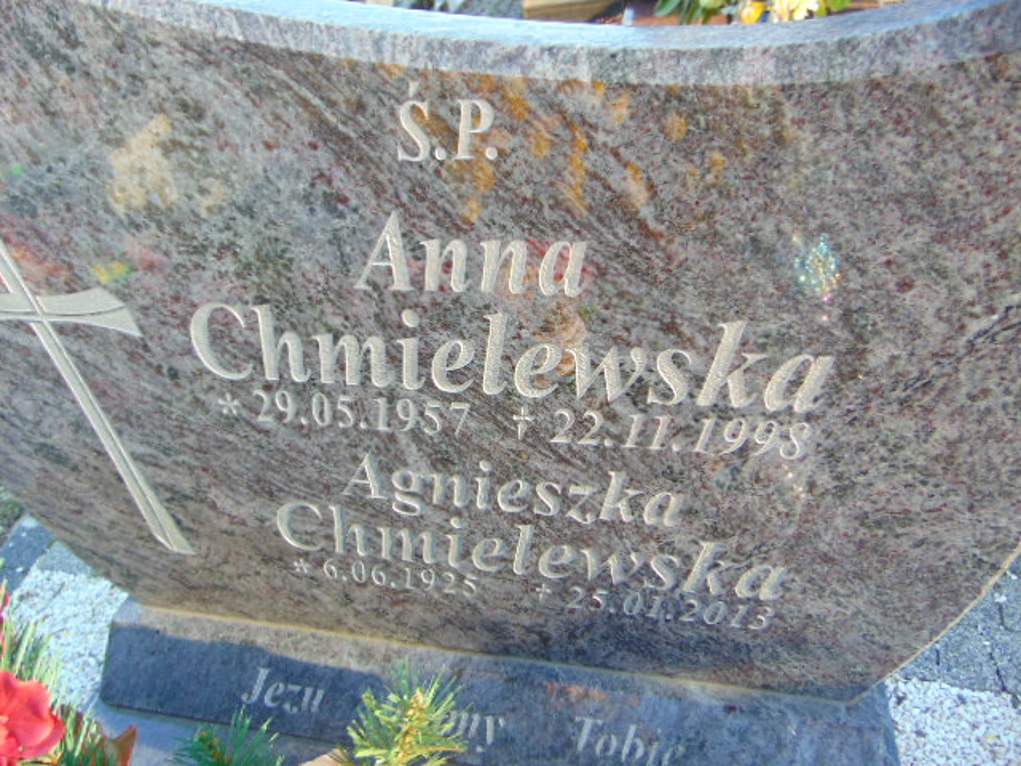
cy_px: 383
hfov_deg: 69.4
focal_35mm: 25
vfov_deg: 54.9
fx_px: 737
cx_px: 510
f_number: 3
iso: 80
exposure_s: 1/80
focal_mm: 4.5
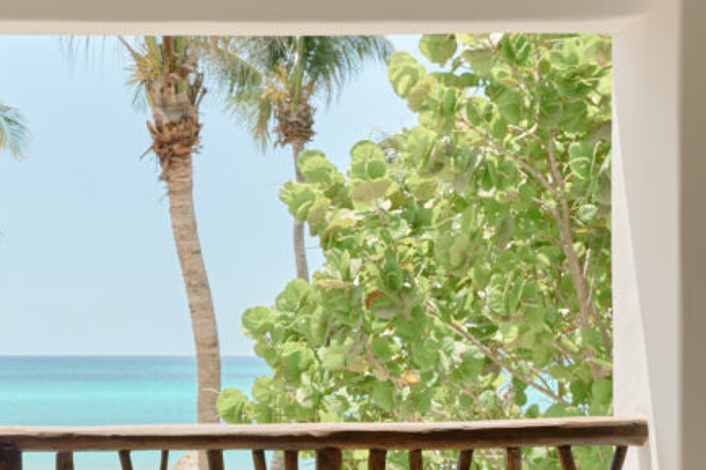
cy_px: 424
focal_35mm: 85
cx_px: 21
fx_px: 1666
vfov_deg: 15.9
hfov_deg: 23.1
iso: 50
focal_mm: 34
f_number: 8
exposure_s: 1/160
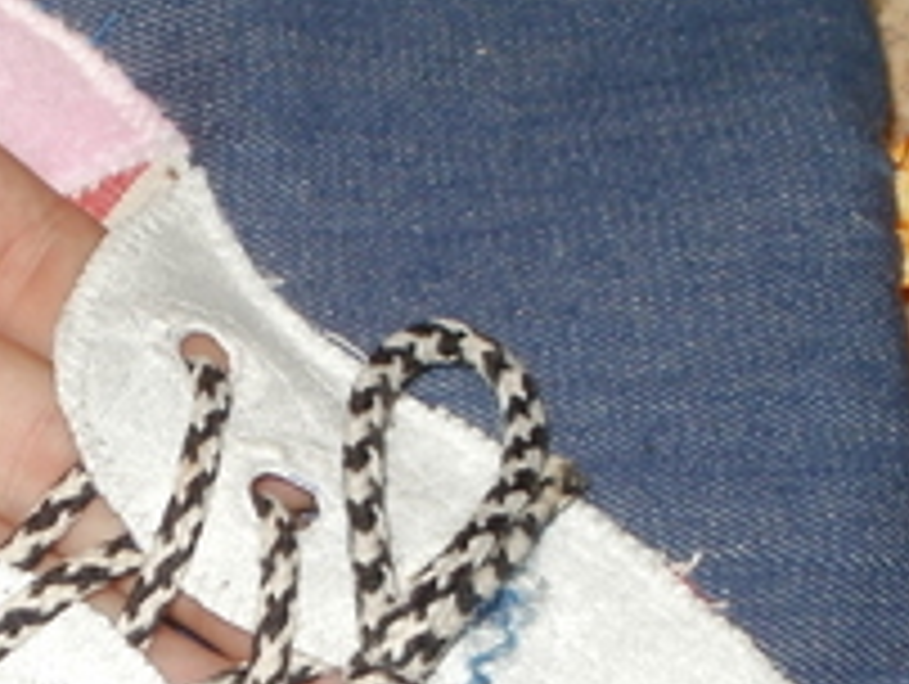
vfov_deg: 14.7
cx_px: 153
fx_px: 2576
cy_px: 763
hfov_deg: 19.8
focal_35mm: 98
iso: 125
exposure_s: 1/30
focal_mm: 6.3
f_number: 3.5
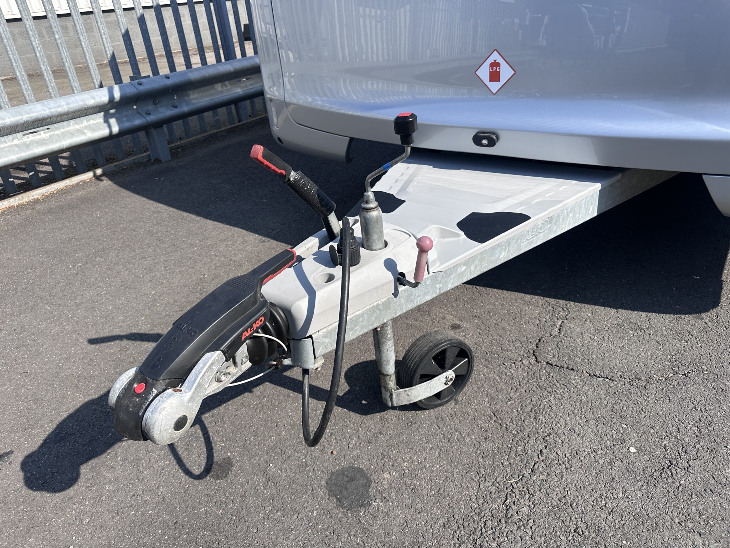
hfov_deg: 71.6
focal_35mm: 24
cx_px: 365
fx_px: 506
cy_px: 274
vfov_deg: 56.8
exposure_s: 1/3155
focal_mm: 6.86
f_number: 1.78
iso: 80
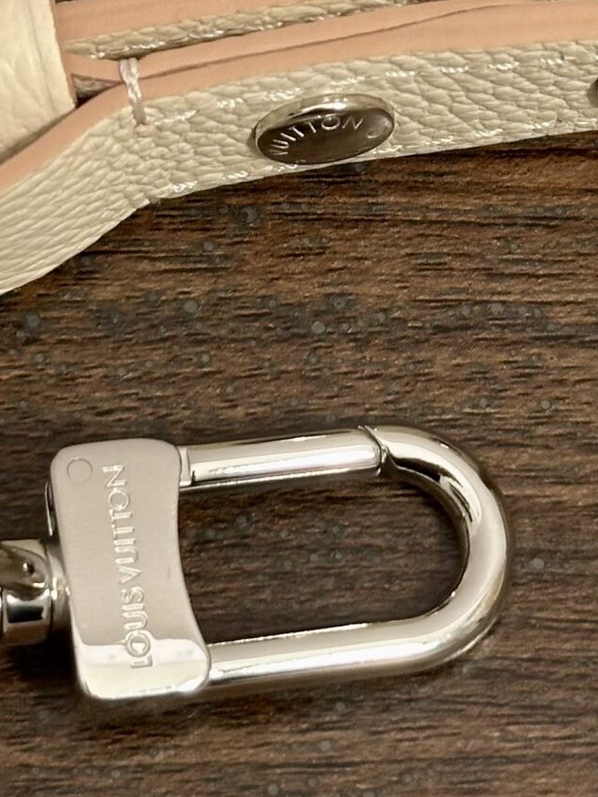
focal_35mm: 146
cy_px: 87
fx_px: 3365
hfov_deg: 10.1
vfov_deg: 13.4
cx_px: 438
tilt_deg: -68.1
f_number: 1.78
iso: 80
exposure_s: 1/50
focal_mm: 6.86
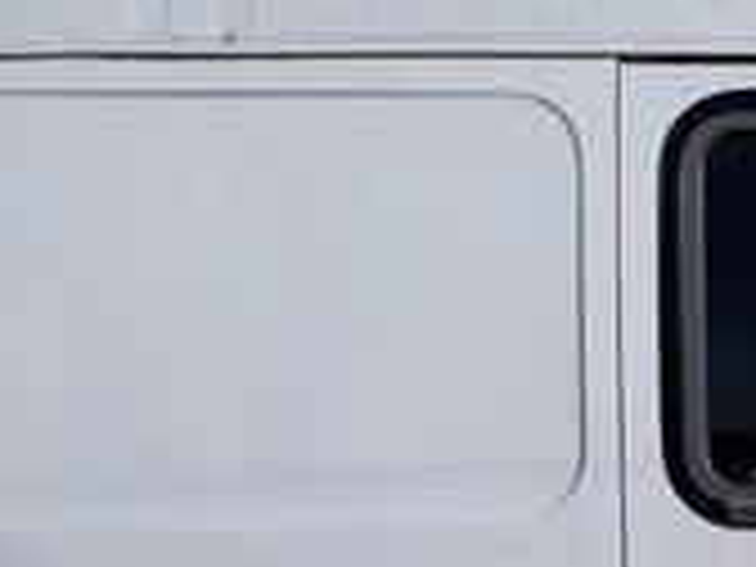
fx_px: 2315
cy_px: 565
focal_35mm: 106
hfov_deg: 16.6
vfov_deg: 13.8
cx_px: 1188
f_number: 1.9
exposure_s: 1/4149
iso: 40
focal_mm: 3.6
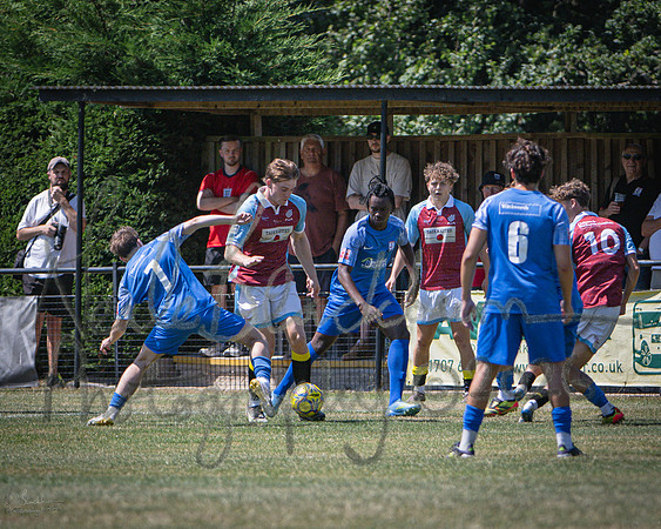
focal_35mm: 666
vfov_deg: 2.3
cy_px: 377
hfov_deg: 2.9
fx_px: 13033
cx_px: 259
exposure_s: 1/2500
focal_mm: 260
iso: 400
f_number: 4
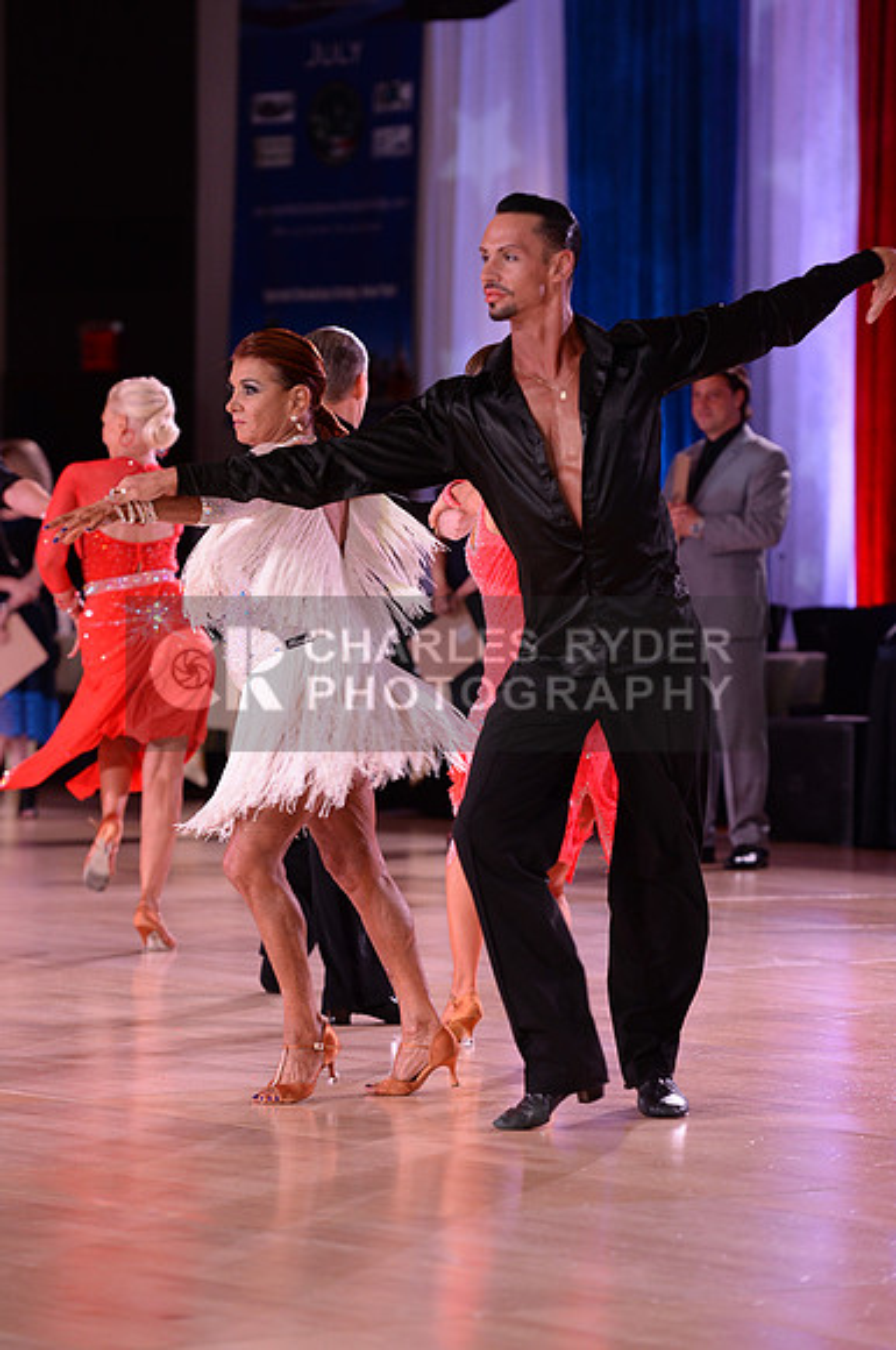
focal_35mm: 150
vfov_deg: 13.7
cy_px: 675
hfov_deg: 9.1
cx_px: 448
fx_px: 5616
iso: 1600
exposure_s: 1/250
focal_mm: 150
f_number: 4
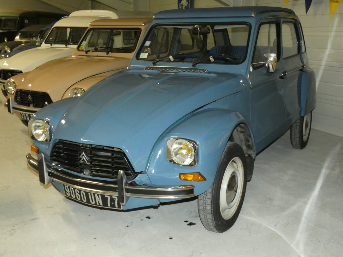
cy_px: 128
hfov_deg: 45.8
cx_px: 172
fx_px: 406
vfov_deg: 35.1
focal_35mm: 41
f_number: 3.6
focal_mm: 7.3
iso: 800
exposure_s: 1/60
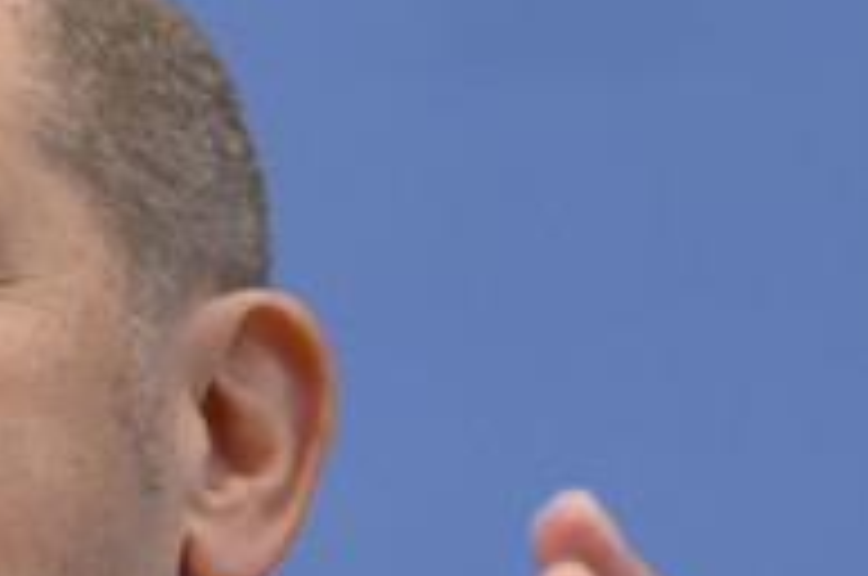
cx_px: 2
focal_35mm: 398
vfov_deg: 3.4
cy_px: 518
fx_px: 9580
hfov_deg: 5.2
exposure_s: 1/640
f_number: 6.3
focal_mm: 170
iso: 3200
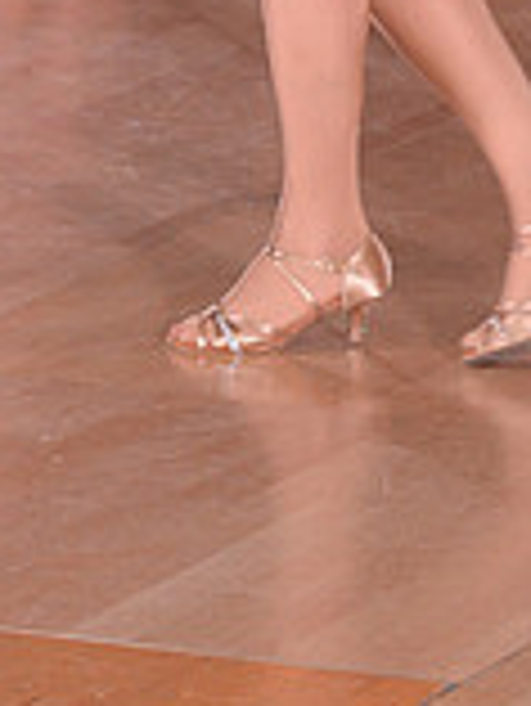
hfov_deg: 3.7
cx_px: -146
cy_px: -558
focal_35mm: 397
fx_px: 8109
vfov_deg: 4.9
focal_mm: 112
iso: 3200
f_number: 7.1
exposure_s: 1/250
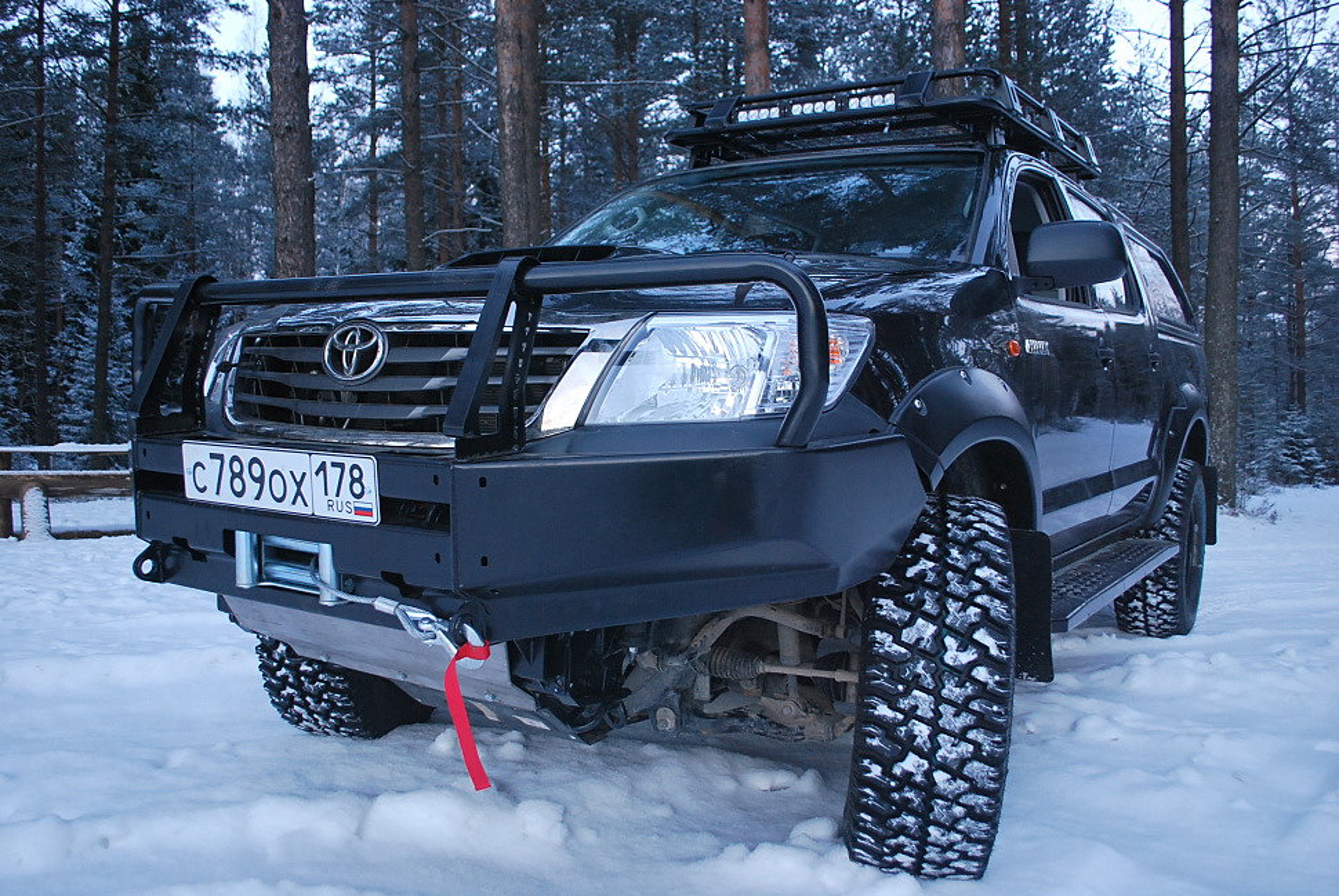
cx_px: 670
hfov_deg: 61.9
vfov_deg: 43.7
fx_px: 1117
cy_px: 448
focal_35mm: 30
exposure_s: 1/30
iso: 640
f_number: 3.8
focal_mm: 20
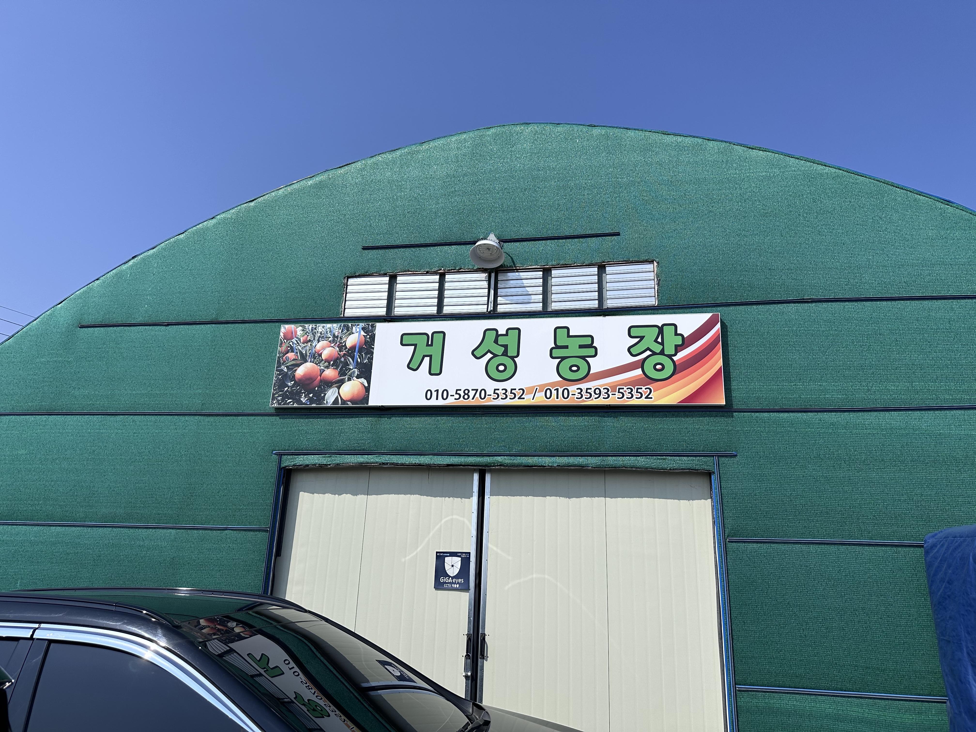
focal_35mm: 24
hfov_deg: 71.6
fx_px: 677
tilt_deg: +16.8
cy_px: 366
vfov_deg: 56.8
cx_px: 488
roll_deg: -2.1
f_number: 1.78
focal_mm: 6.86
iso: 80
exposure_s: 1/8929
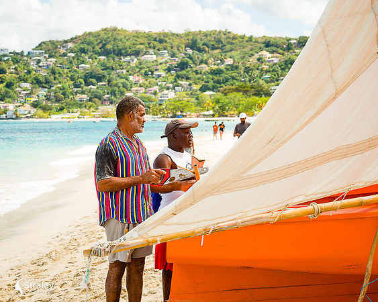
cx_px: 151
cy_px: 153
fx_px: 947
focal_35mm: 85
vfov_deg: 18.1
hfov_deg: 22.5
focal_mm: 70
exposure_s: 1/320
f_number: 6.3
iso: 160
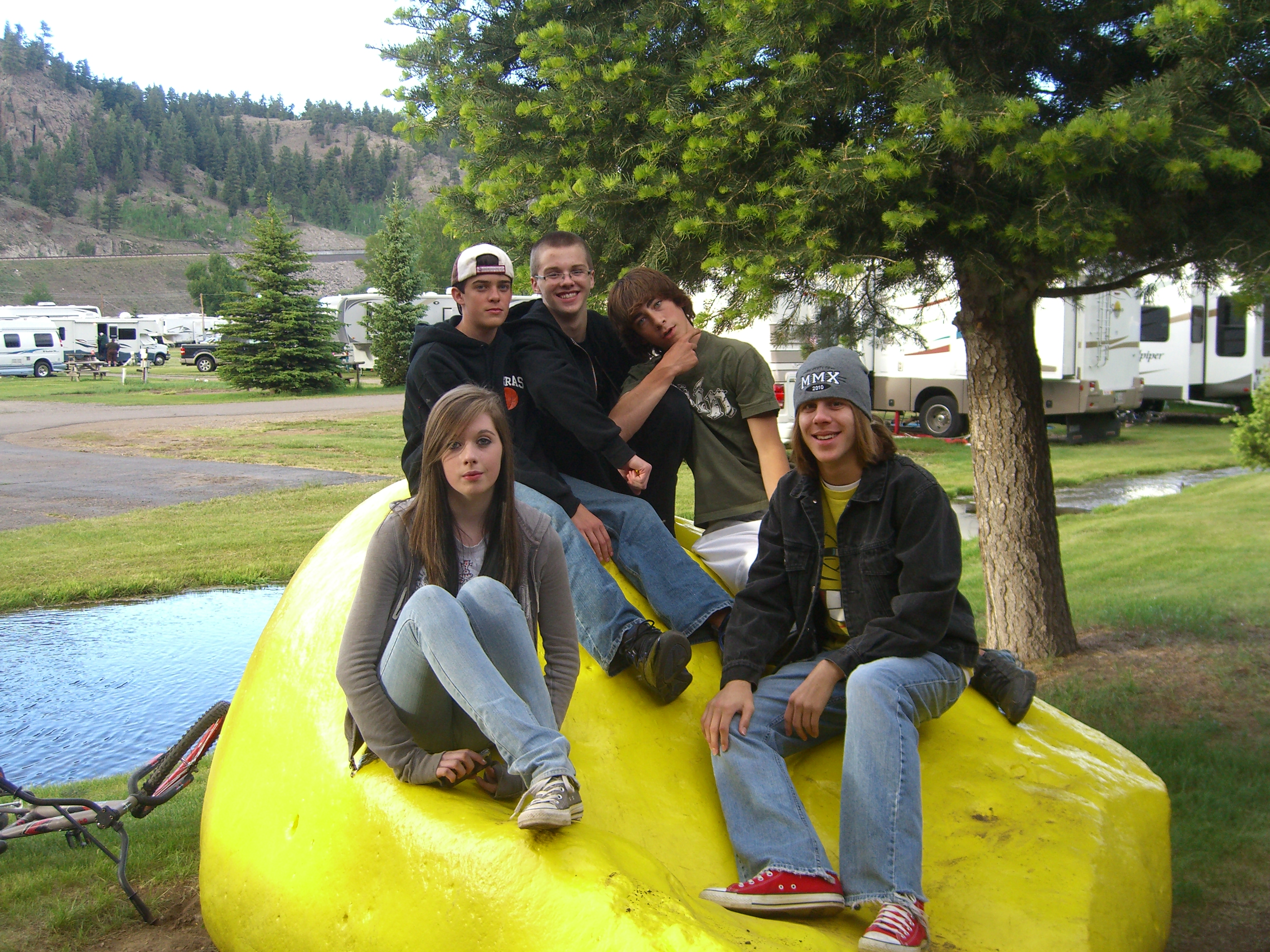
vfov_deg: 37.7
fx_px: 1394
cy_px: 476
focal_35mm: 38
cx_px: 635
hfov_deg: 49.0
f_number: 2.8
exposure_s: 1/125
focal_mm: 7.9
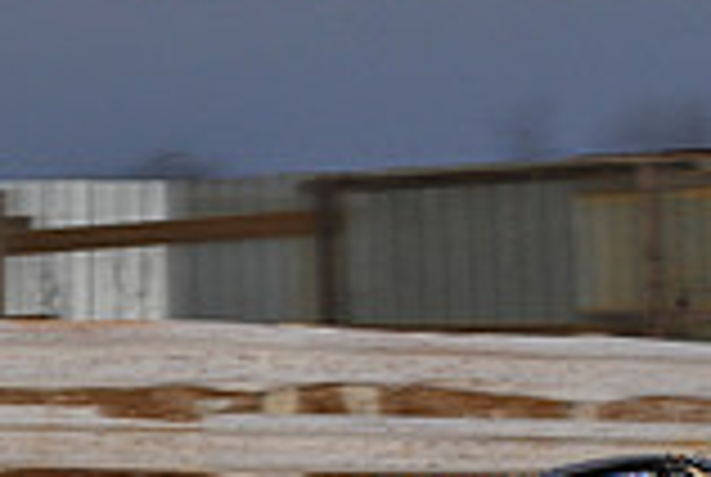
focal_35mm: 293
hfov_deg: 7.0
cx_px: 216
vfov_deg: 4.7
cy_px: 621
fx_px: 5798
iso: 500
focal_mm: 80
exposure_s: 1/250
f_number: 5.6
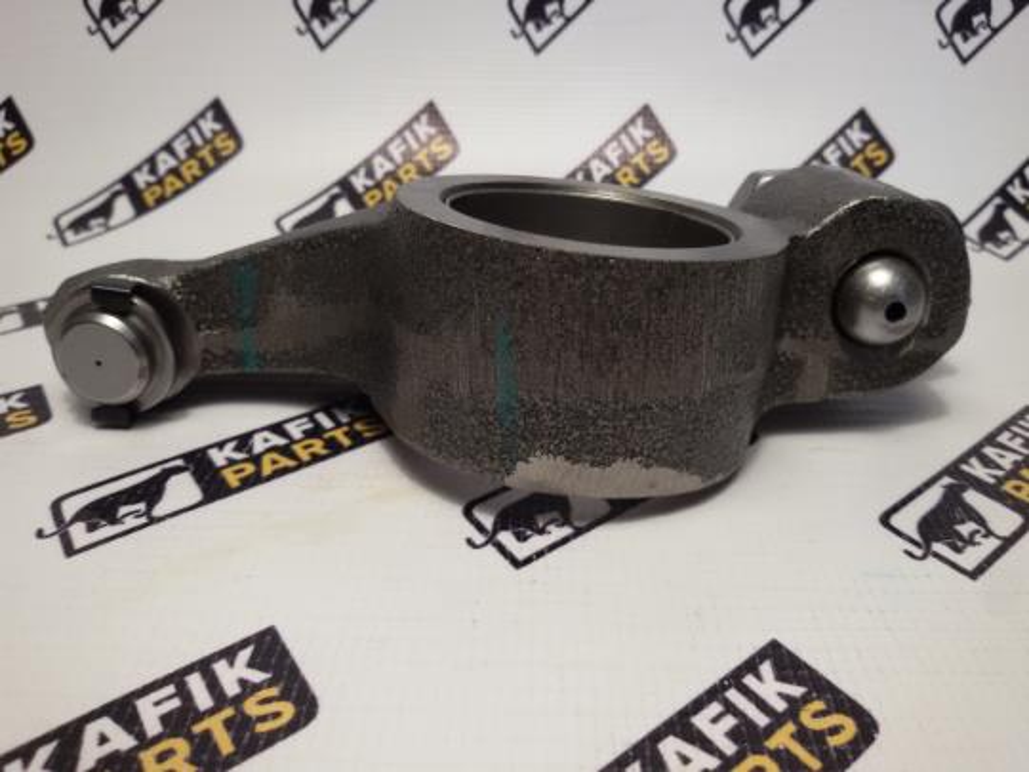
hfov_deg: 58.4
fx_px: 922
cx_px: 514
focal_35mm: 31
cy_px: 386
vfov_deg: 45.4
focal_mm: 2.93
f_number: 2.4
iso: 50
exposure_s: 1/33
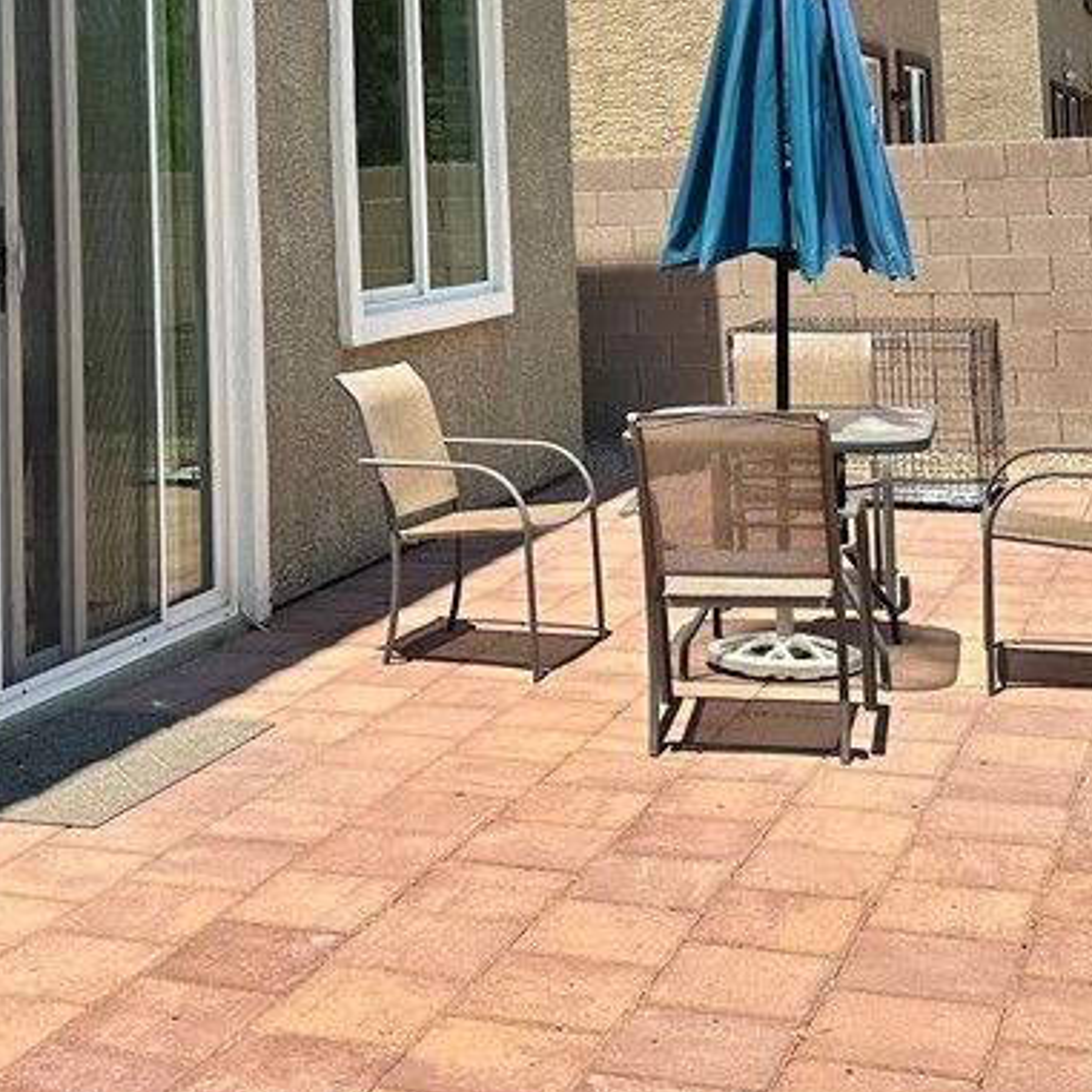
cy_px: 80
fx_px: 2034
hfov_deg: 30.0
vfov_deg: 28.7
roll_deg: +2.2
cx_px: 427
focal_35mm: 57
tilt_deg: +2.9
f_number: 1.78
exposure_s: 1/3861
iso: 80
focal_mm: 6.86
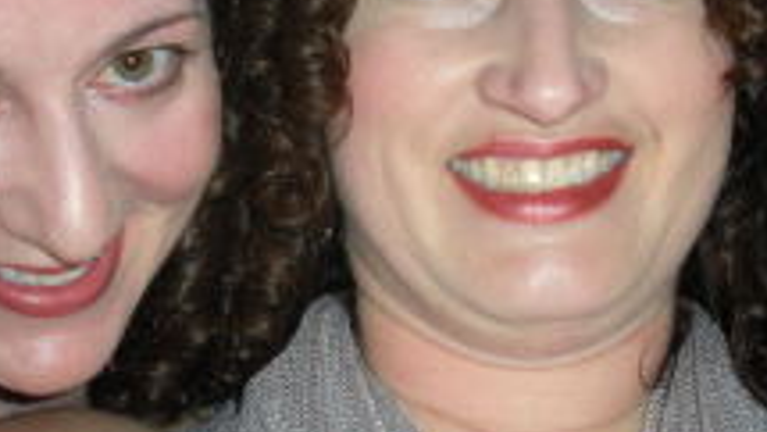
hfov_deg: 25.6
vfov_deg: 14.5
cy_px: 96
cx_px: 396
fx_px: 1688
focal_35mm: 83
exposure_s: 1/60
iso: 64
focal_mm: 6.3
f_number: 3.5
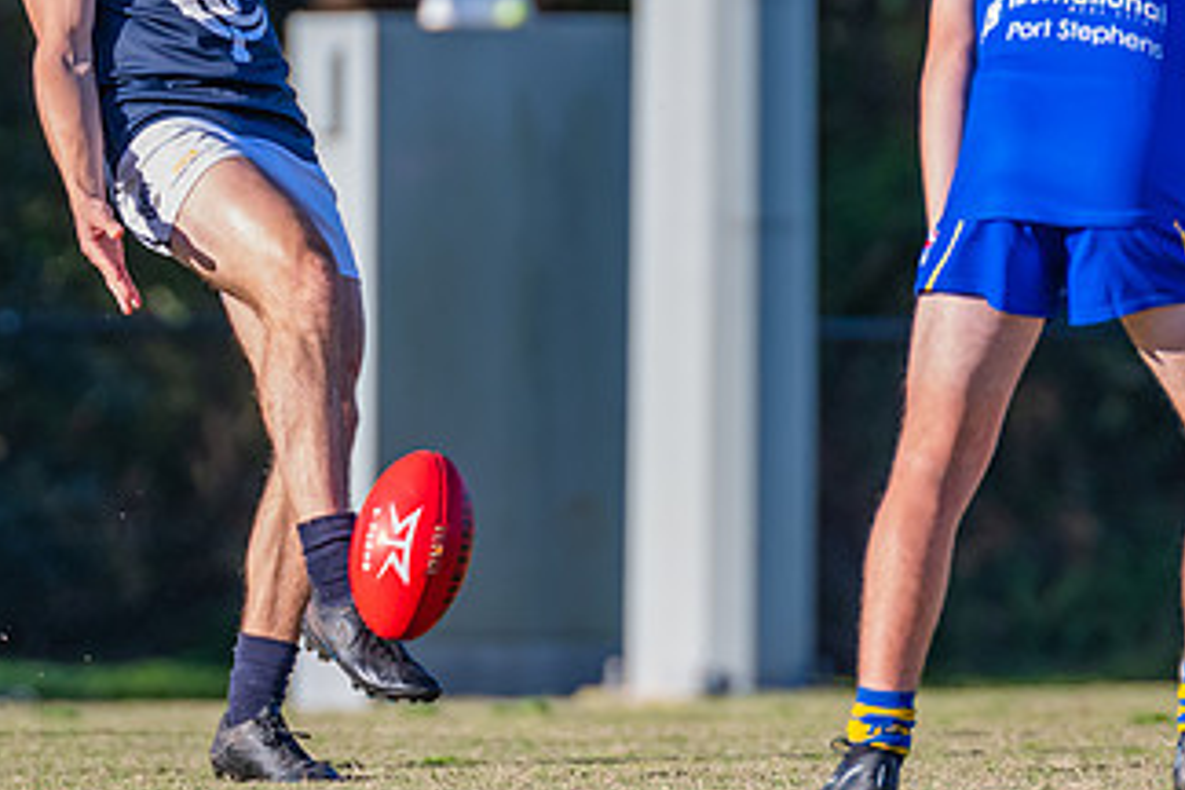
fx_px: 32914
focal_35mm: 1000
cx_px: 232
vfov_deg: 1.4
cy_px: 5
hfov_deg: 2.1
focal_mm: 380
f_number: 5
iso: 800
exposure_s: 1/2000
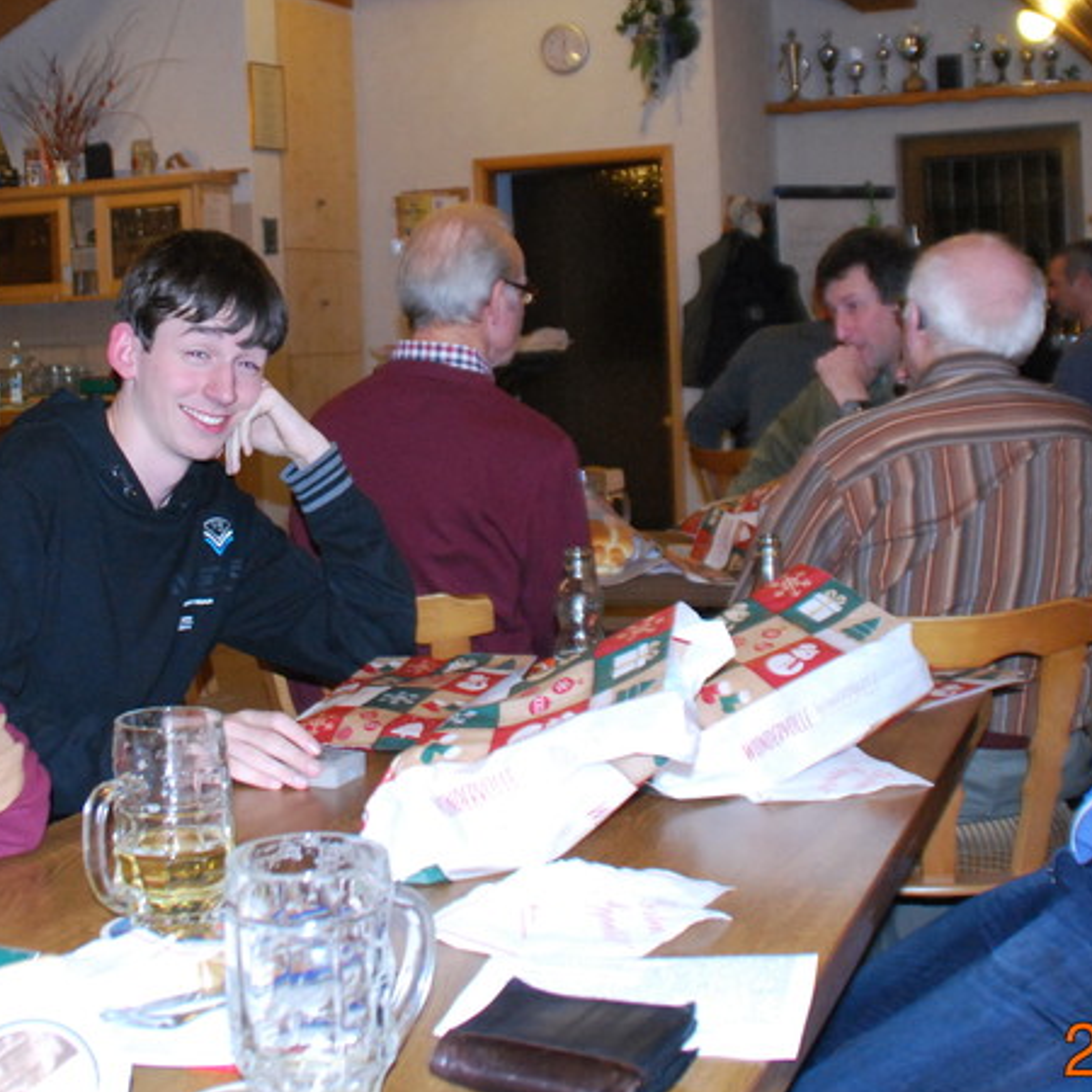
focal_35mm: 51
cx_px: 457
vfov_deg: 33.1
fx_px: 1820
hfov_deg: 33.3
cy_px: 360
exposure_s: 1/60
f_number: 5
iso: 800
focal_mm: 18
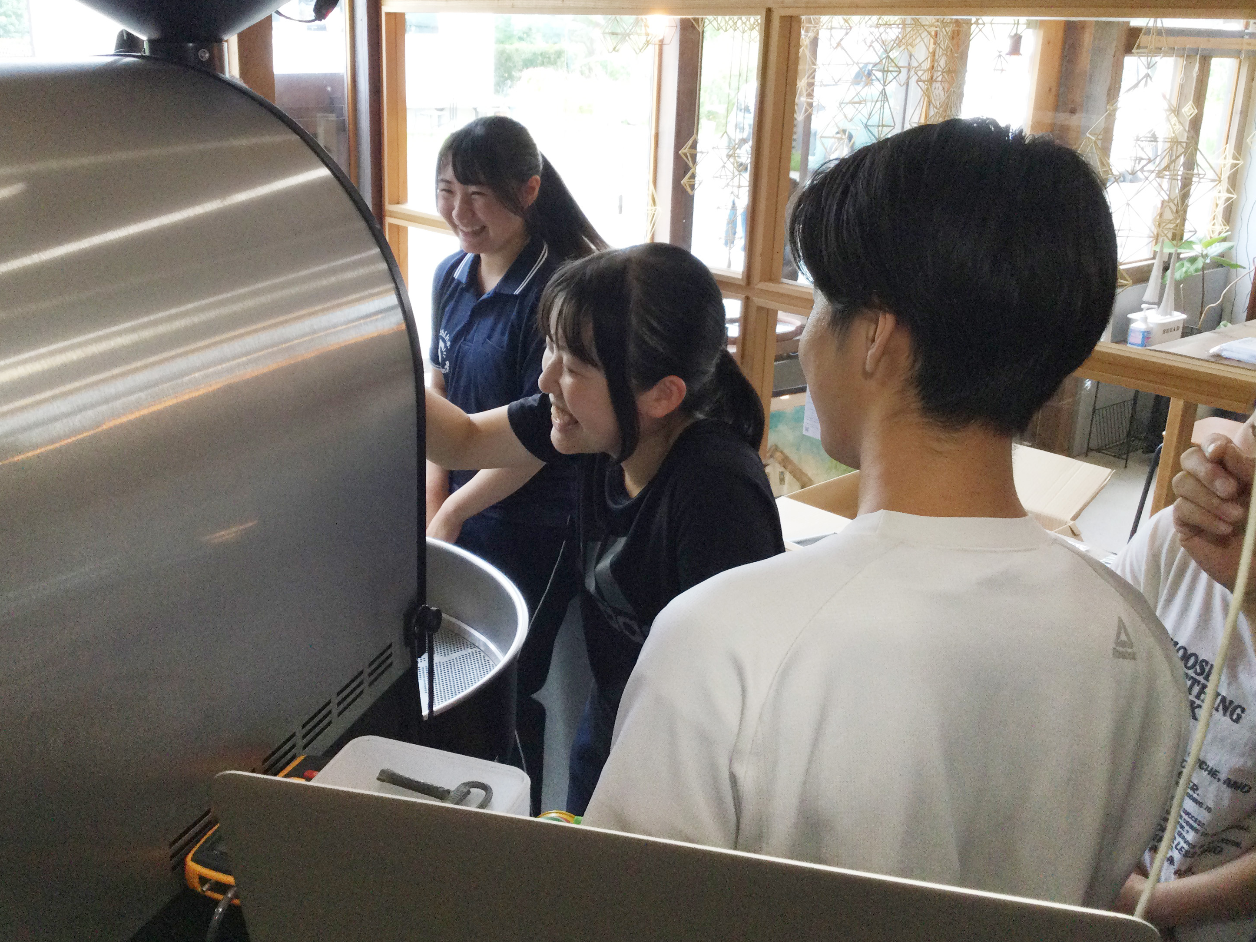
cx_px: 555
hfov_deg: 52.5
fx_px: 1270
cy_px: 425
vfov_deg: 40.7
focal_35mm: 35
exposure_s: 1/40
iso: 32
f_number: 2.4
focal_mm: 3.3
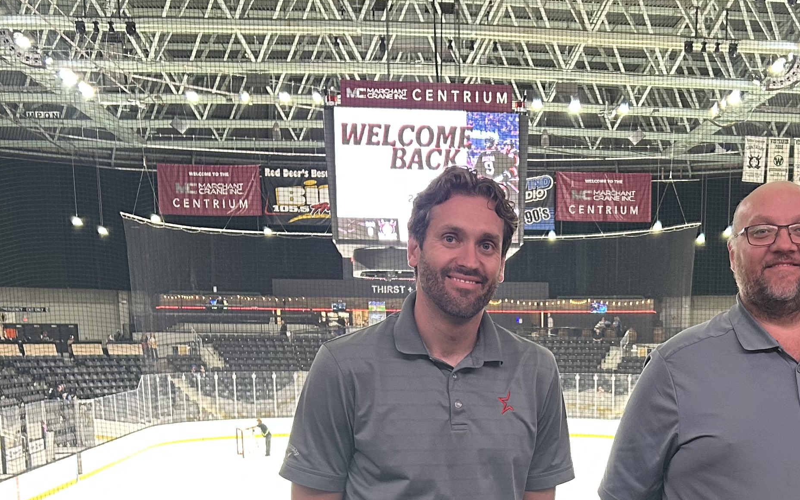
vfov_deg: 20.4
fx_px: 1308
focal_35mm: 60
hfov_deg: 33.4
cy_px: 588
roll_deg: +0.0
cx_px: 587
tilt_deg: -11.4
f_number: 1.5
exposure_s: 1/60
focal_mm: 5.7
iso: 160
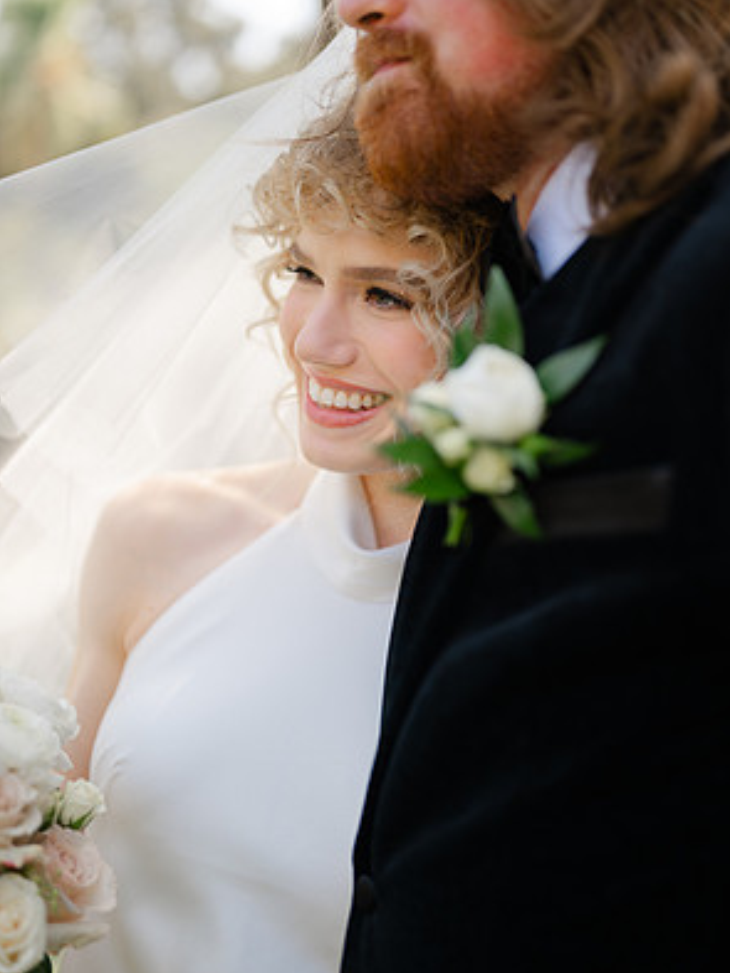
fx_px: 1546
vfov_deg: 34.9
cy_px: 431
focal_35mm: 55
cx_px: 369
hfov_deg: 26.6
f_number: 1.8
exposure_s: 1/400
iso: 64
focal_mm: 50
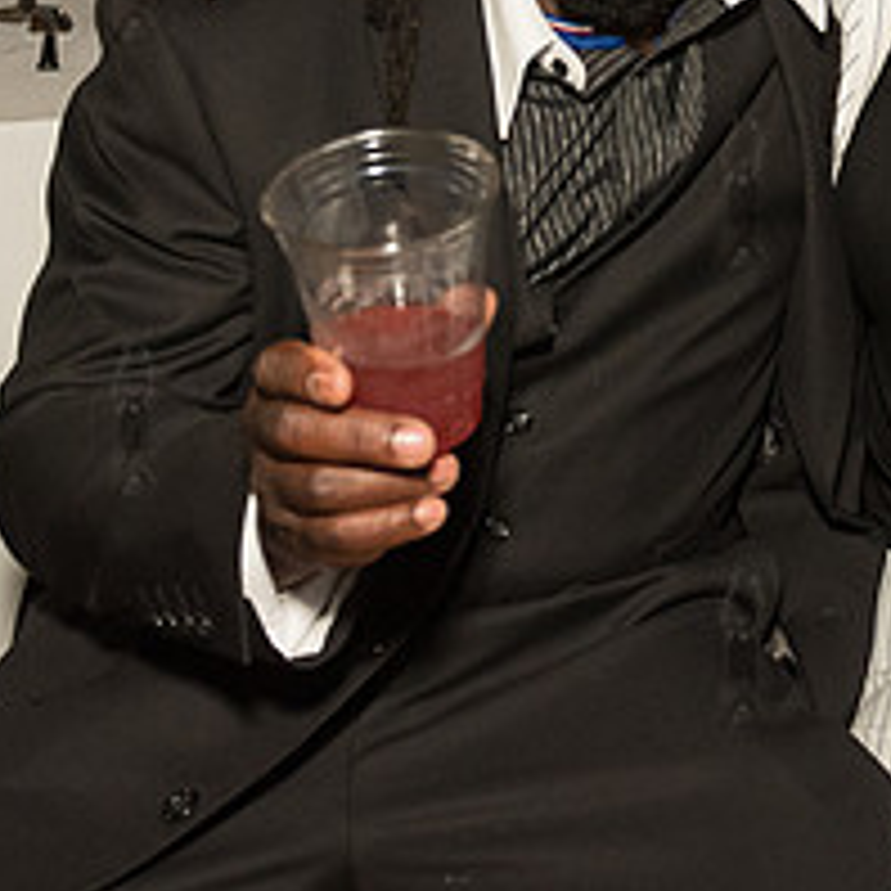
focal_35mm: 74
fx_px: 2155
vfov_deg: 22.5
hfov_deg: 22.6
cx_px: 849
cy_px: 21
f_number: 3.5
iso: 2000
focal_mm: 24
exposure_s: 1/320
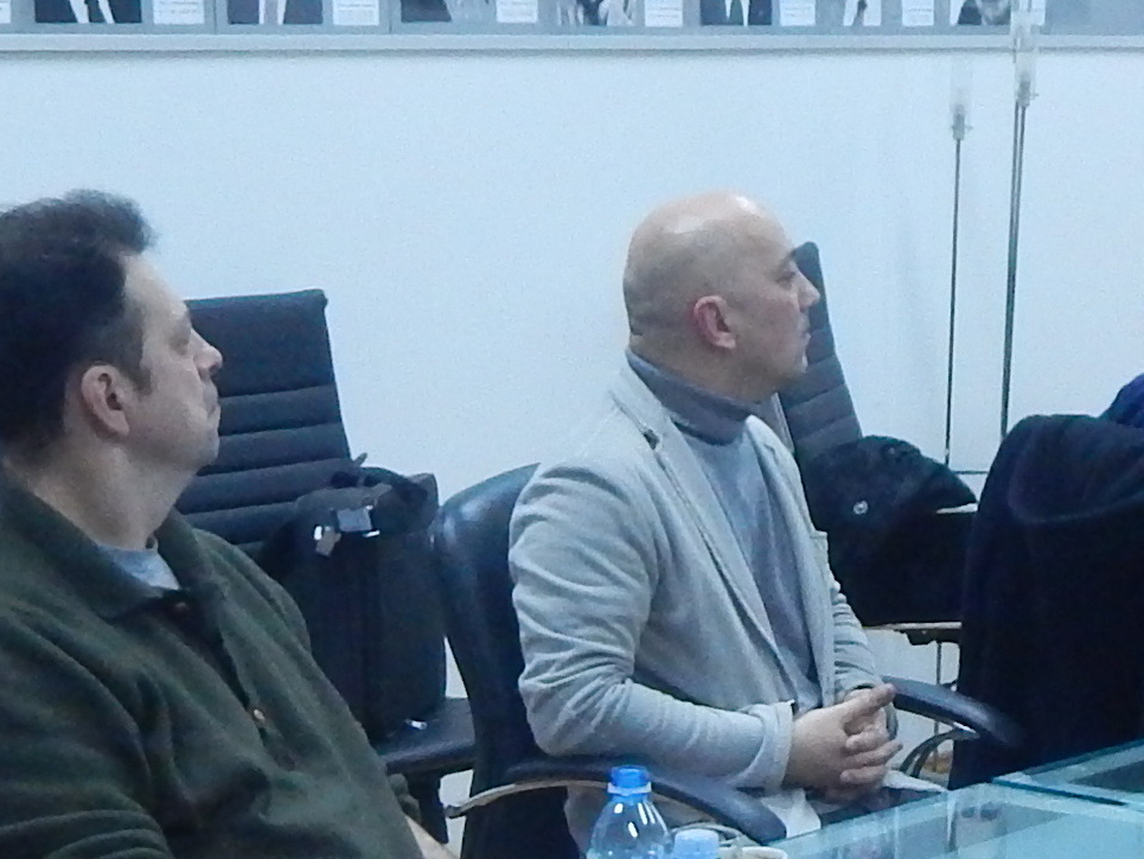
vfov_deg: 14.0
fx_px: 3471
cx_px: 922
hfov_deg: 18.5
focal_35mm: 105
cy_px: 730
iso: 400
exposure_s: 1/25
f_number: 3
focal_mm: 4
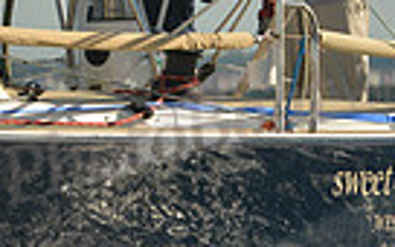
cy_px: 19
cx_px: -145
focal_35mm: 872
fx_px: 9387
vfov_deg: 1.5
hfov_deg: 2.4
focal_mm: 200
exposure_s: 1/1250
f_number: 6.3
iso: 320
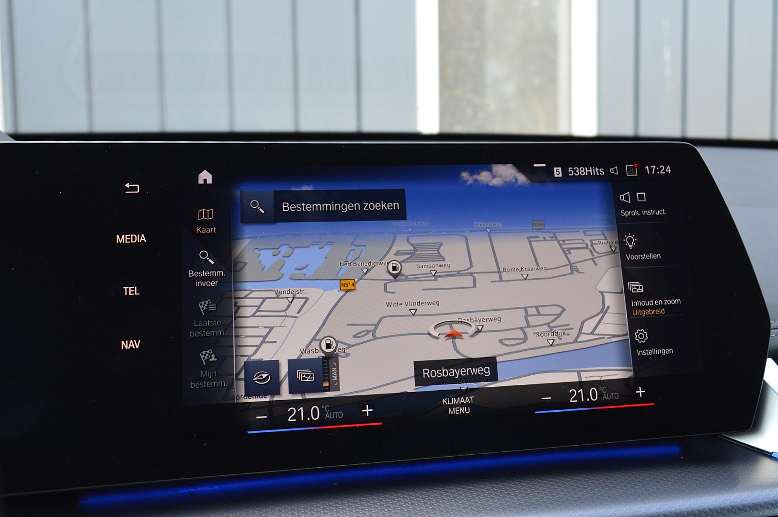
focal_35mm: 34
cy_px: 258
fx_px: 745
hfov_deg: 55.1
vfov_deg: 38.3
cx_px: 389
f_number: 6.3
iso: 800
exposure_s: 1/60
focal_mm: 23
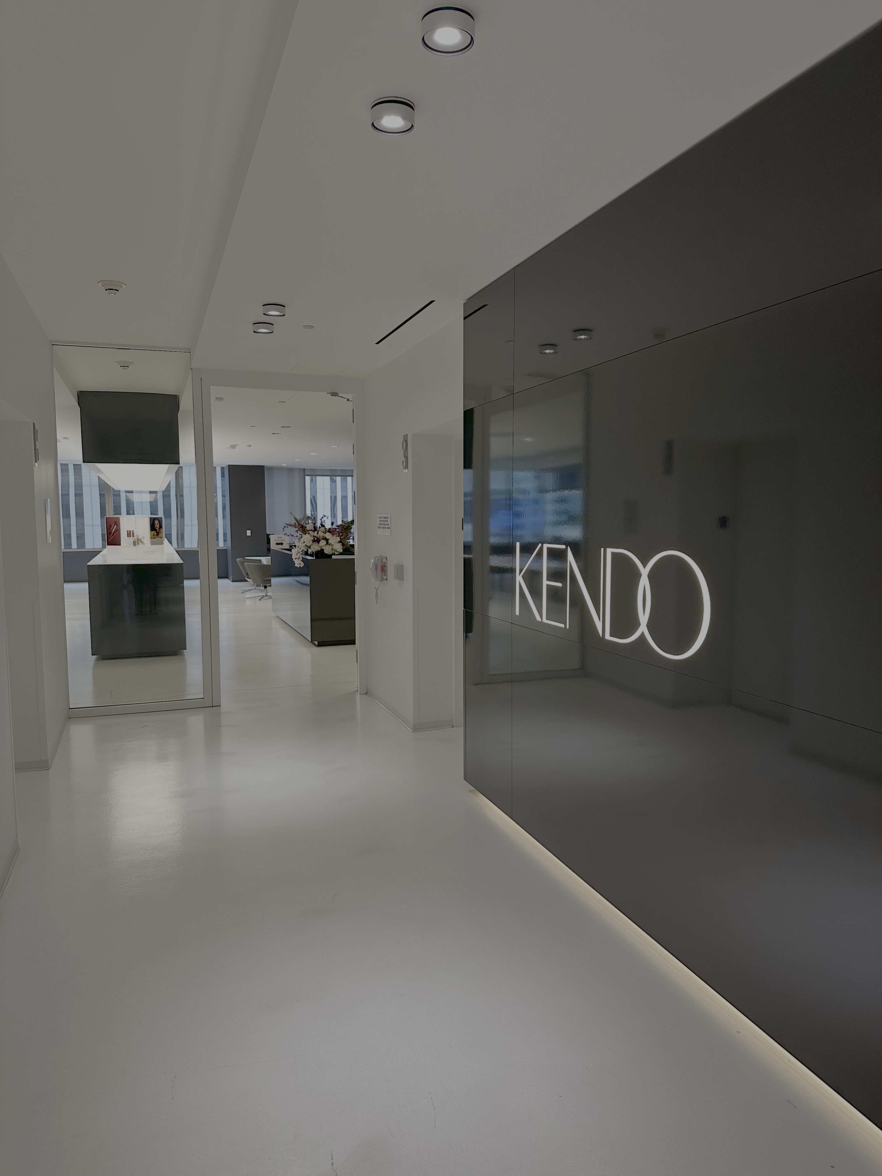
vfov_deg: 71.6
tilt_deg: -4.5
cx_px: 441
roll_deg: +0.0
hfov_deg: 56.8
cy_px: 588
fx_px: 815
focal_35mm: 24
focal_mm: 6.86
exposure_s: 1/120
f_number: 1.78
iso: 125
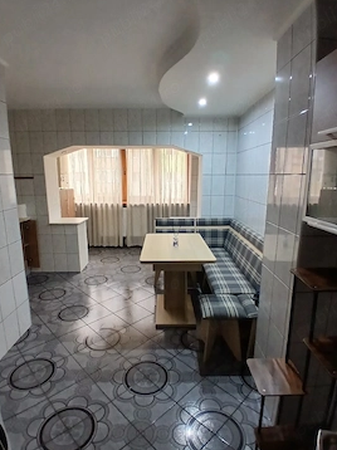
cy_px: 225
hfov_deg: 68.6
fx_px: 247
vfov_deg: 84.7
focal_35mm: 19
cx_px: 165
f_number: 2.2
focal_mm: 1.4
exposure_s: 1/33.3
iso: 160
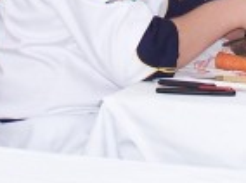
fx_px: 2625
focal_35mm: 370
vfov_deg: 4.0
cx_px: 256
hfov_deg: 5.4
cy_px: -212
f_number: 3.2
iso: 140
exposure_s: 1/90
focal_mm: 13.7
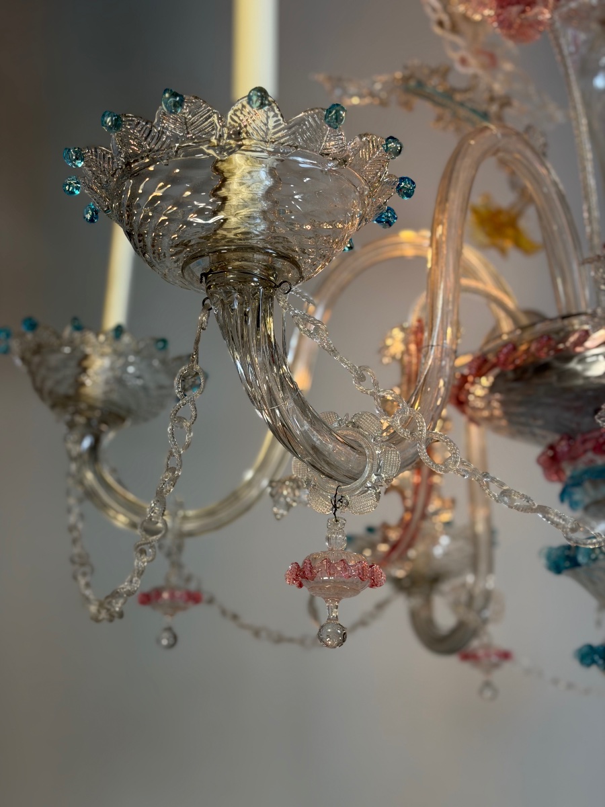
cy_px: 404
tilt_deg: +16.9
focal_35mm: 48
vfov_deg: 39.7
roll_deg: -2.2
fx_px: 1119
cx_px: 302
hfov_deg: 30.3
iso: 100
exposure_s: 1/100
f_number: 1.78
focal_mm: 6.76
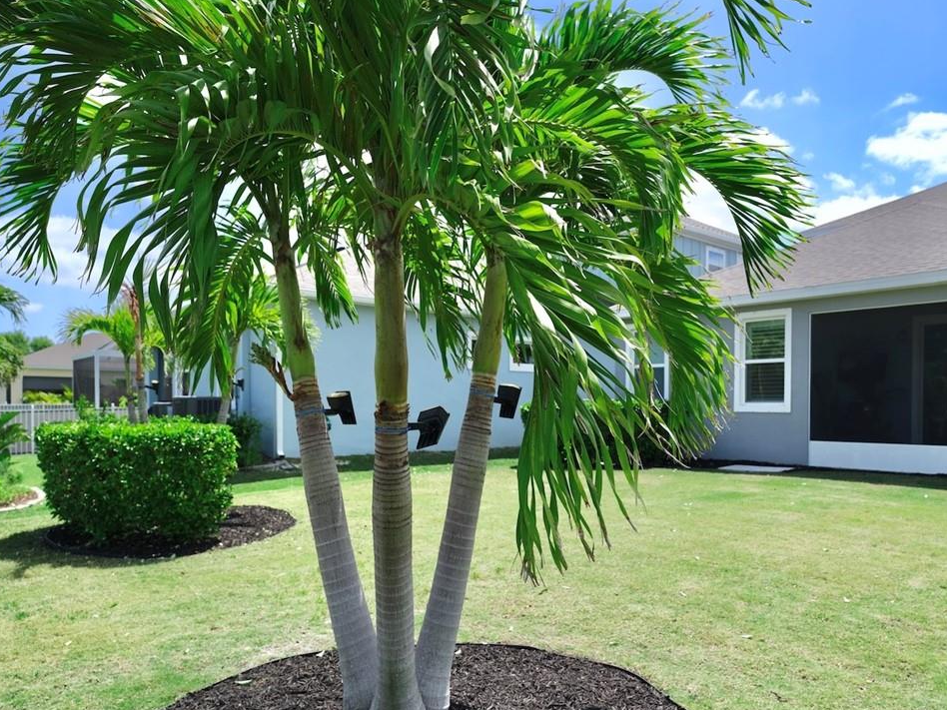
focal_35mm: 27
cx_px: 582
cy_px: 418
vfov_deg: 51.1
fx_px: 739
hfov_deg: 64.5
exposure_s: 1/1000
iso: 200
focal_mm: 20
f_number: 4
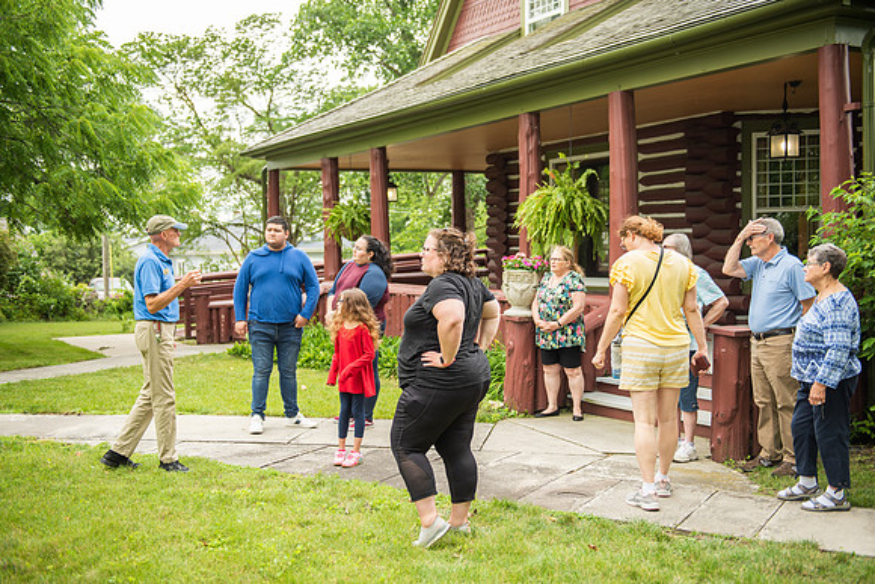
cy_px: 292
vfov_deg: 35.1
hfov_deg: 50.7
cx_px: 438
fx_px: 924
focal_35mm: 38
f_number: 2.8
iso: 50
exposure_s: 1/200
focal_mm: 38
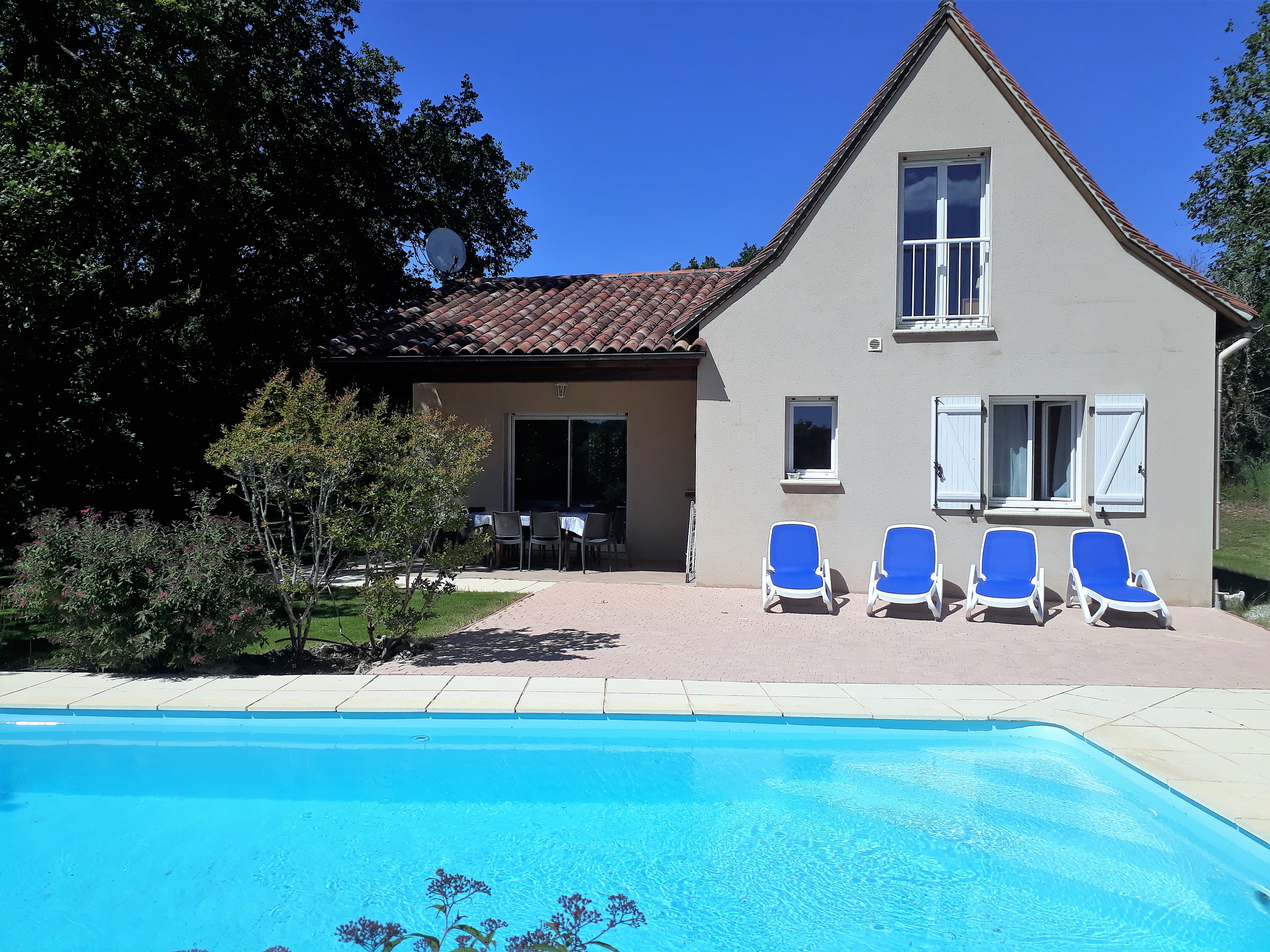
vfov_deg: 51.4
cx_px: 635
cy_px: 476
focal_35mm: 27
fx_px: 991
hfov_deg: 65.3
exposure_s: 1/2488
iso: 40
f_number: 1.9
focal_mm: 3.6
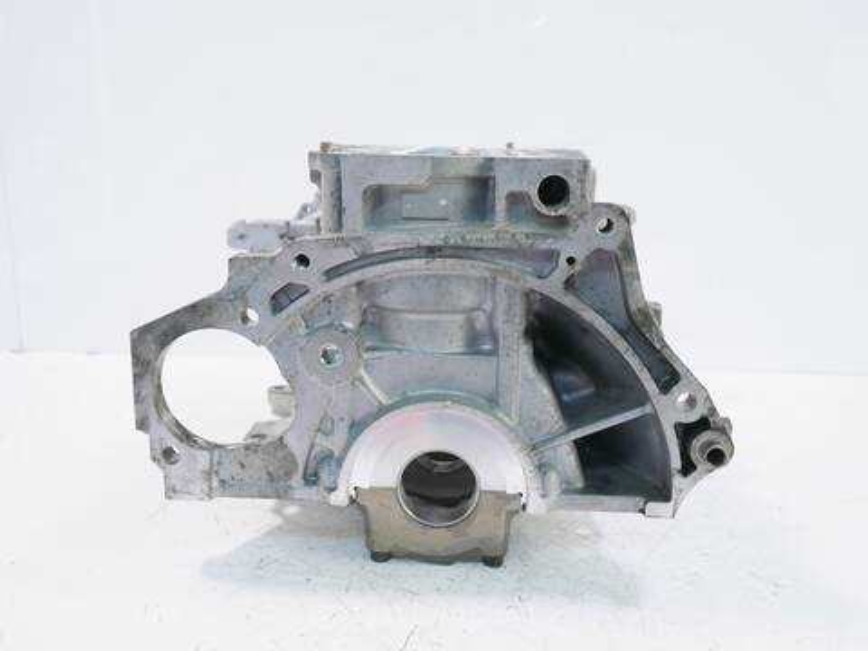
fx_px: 802
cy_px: 326
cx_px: 434
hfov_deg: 56.8
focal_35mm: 32
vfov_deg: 44.2
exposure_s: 1/60
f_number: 4
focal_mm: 16
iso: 400
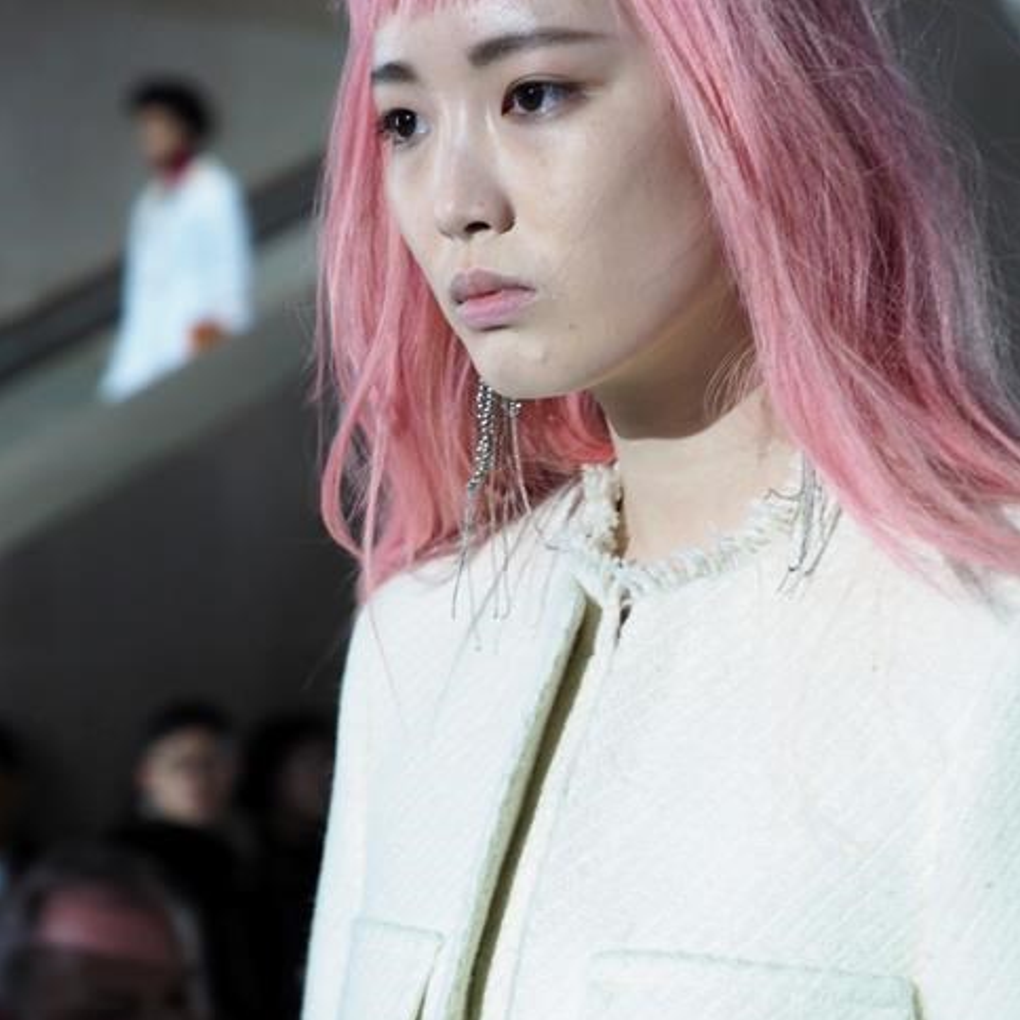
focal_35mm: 95
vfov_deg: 18.3
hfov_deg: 18.3
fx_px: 3167
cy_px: 548
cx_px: 510
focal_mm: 40
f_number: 3.2
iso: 1000
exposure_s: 1/320
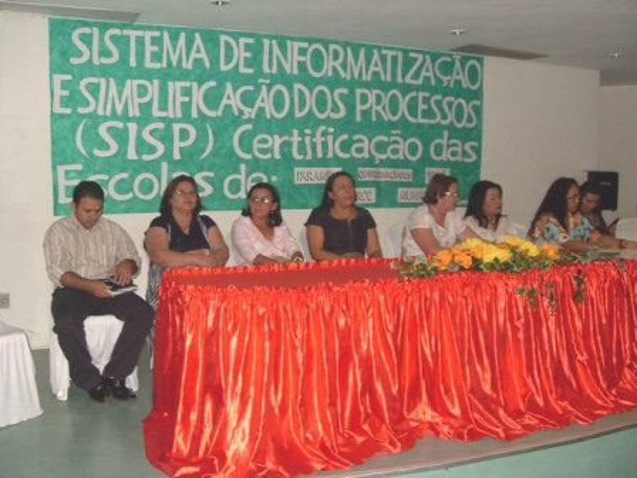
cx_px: 318
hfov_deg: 52.6
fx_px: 644
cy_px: 239
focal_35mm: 35
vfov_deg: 40.7
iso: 200
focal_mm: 6.3
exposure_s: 1/45
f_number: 2.8
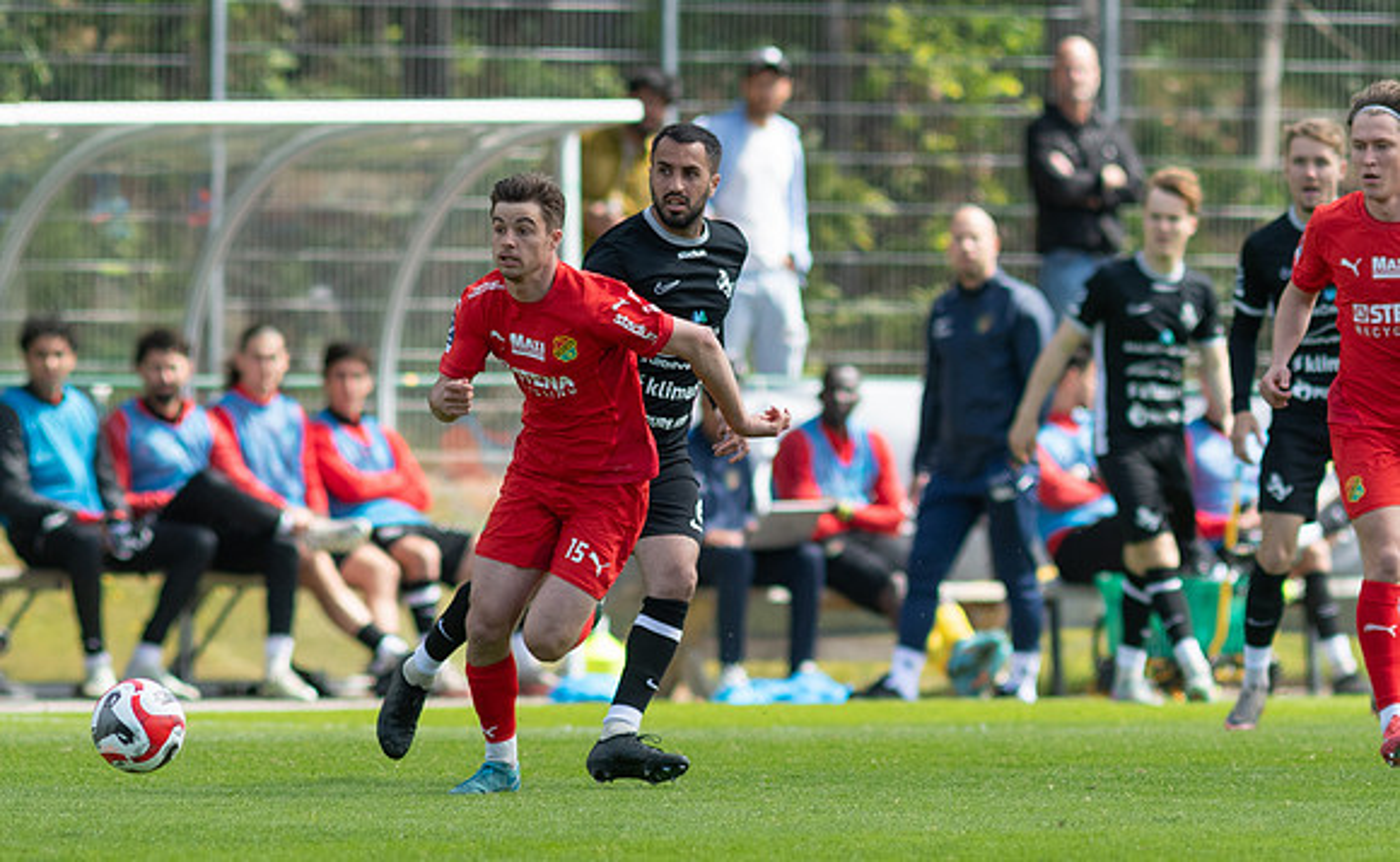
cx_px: 584
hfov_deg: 2.9
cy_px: 545
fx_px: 27216
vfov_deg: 1.8
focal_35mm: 716
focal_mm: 300
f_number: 3.2
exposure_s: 1/2500
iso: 280
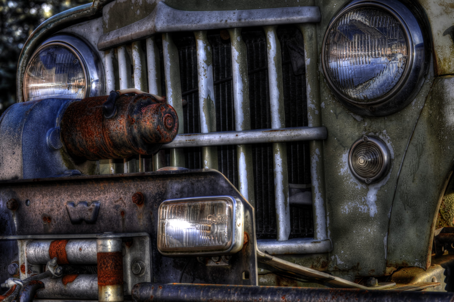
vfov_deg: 14.7
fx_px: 1171
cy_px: 151
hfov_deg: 21.9
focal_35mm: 93
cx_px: 227
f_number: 6.3
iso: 200
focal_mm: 62
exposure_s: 1/200
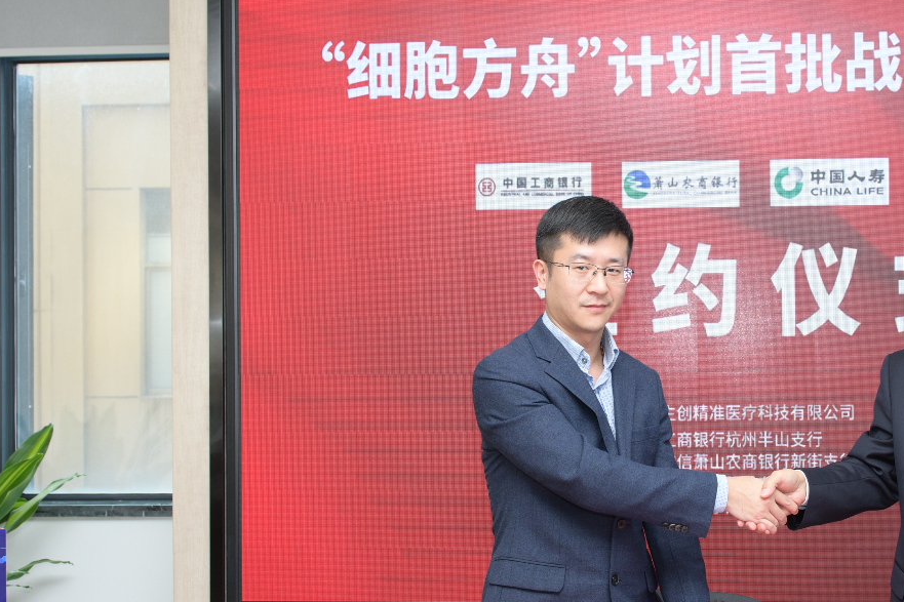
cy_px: 352
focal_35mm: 57
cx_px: 640
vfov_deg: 23.7
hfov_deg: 34.5
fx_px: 1431
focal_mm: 31
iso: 500
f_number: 5.6
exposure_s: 1/80
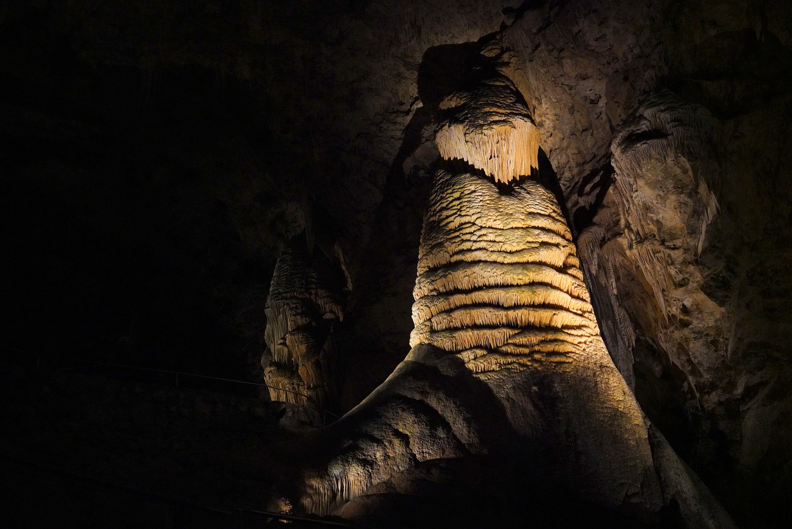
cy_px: 264
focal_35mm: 30
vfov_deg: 43.6
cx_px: 396
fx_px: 660
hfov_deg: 61.9
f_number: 4.5
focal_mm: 30
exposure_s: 1/80
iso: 12800
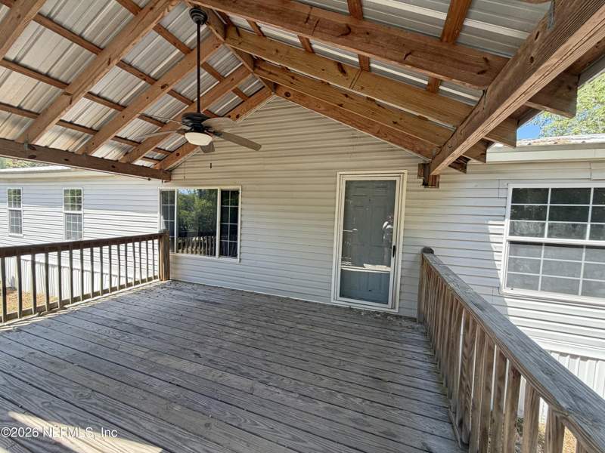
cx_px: 302
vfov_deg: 85.7
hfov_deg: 102.1
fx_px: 245
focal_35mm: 14
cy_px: 226
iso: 64
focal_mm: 2.22
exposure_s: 1/229
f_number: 2.2
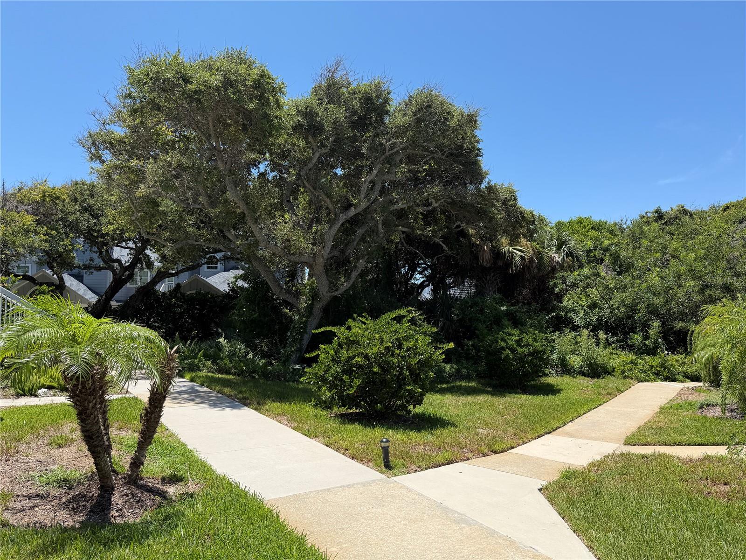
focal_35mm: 24
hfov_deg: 71.6
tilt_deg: +3.4
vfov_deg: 56.8
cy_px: 280
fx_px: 517
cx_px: 373
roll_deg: -0.2
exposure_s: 1/3279
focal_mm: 6.76
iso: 80
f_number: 1.78
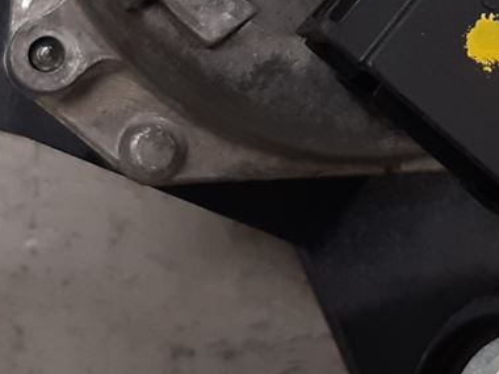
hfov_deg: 14.0
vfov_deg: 10.3
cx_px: 411
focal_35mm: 140
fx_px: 2018
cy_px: -135
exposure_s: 1/50
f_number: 1.7
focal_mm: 3.93
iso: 100
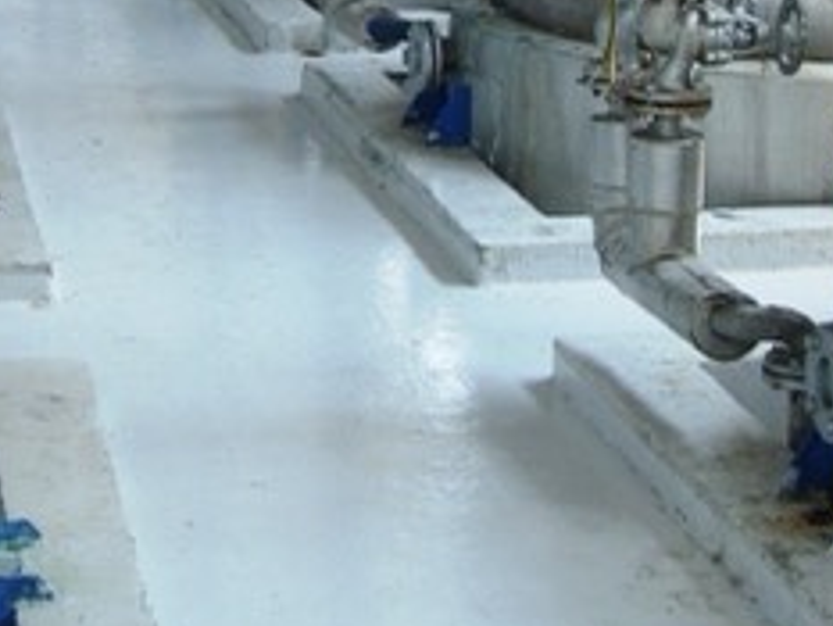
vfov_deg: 13.7
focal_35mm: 107
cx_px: 307
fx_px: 2576
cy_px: 47
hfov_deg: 18.3
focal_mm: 8
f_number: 2.8
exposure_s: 1/100
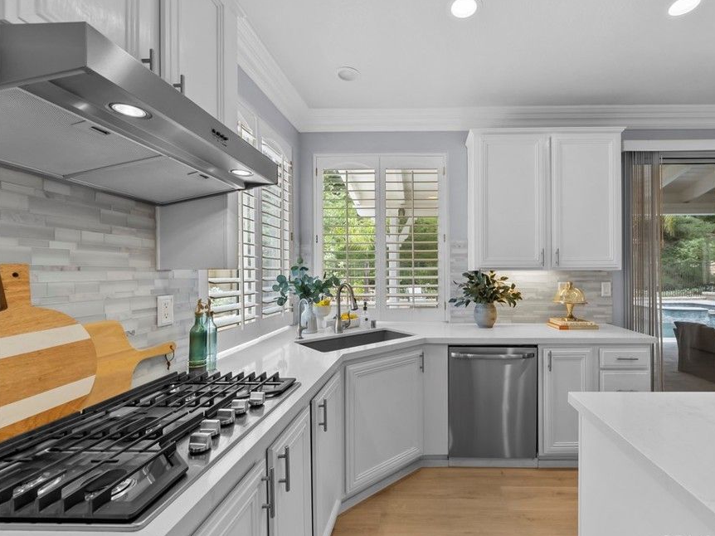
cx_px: 421
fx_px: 330
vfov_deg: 78.1
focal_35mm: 16
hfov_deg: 93.6
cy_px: 272
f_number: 8
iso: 100
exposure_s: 1/5
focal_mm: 14
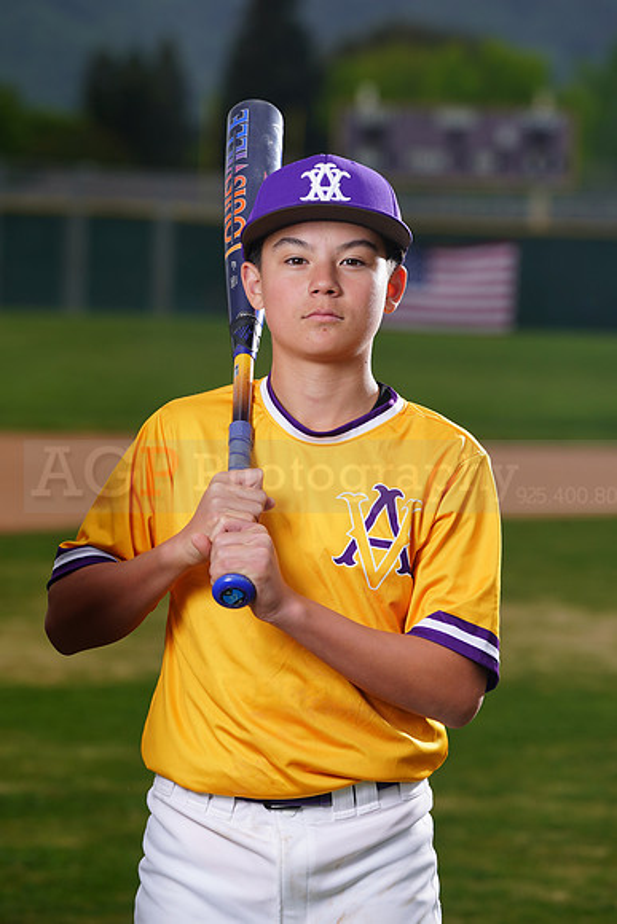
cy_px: 462
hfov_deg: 6.3
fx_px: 5601
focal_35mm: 218
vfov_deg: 9.4
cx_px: 308
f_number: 8
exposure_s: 1/250
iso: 100
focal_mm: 218
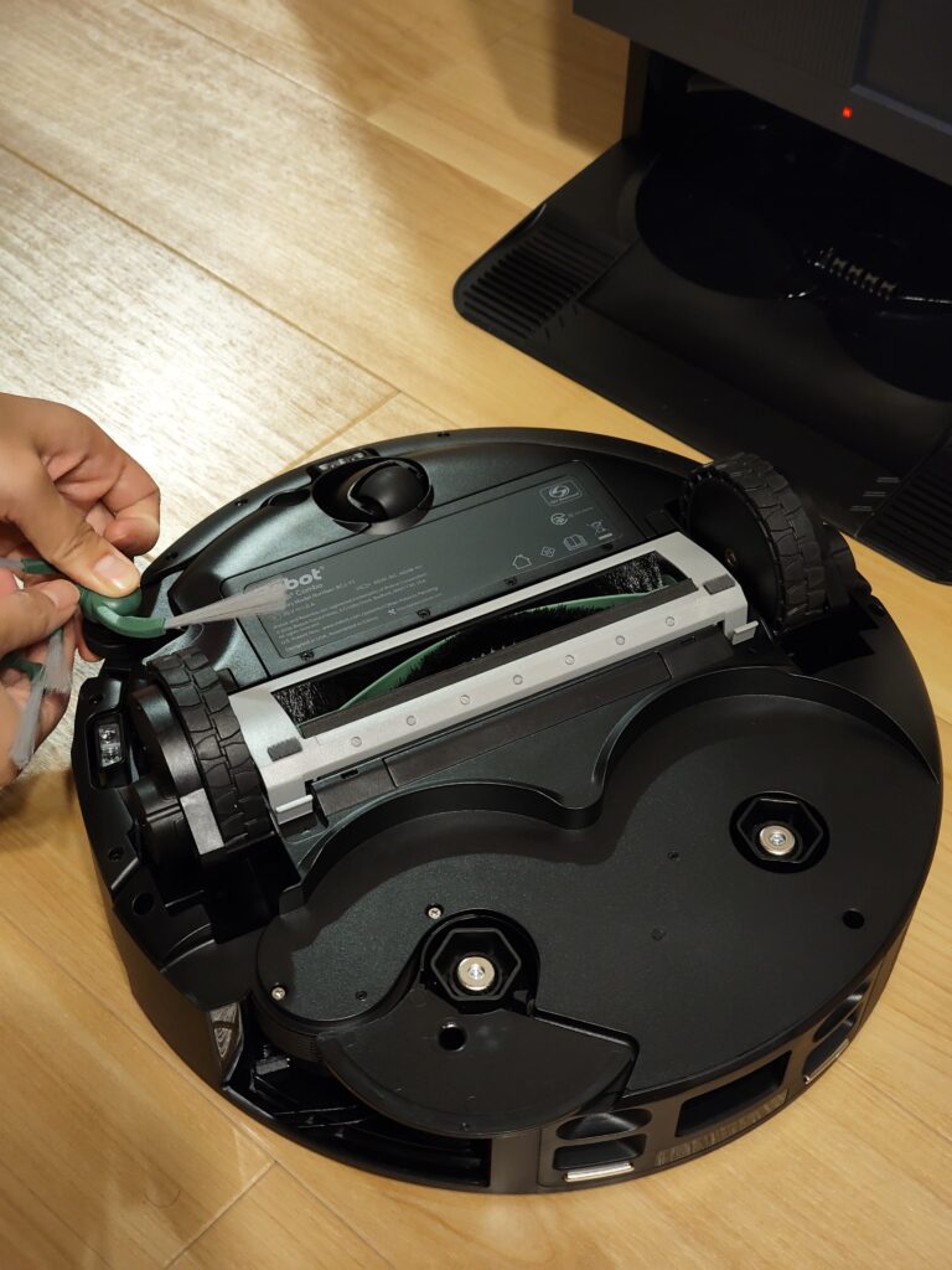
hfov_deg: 29.1
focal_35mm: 50
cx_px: 476
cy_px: 635
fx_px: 1833
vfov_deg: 38.2
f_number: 2
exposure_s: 1/50
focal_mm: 7.1
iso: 2578
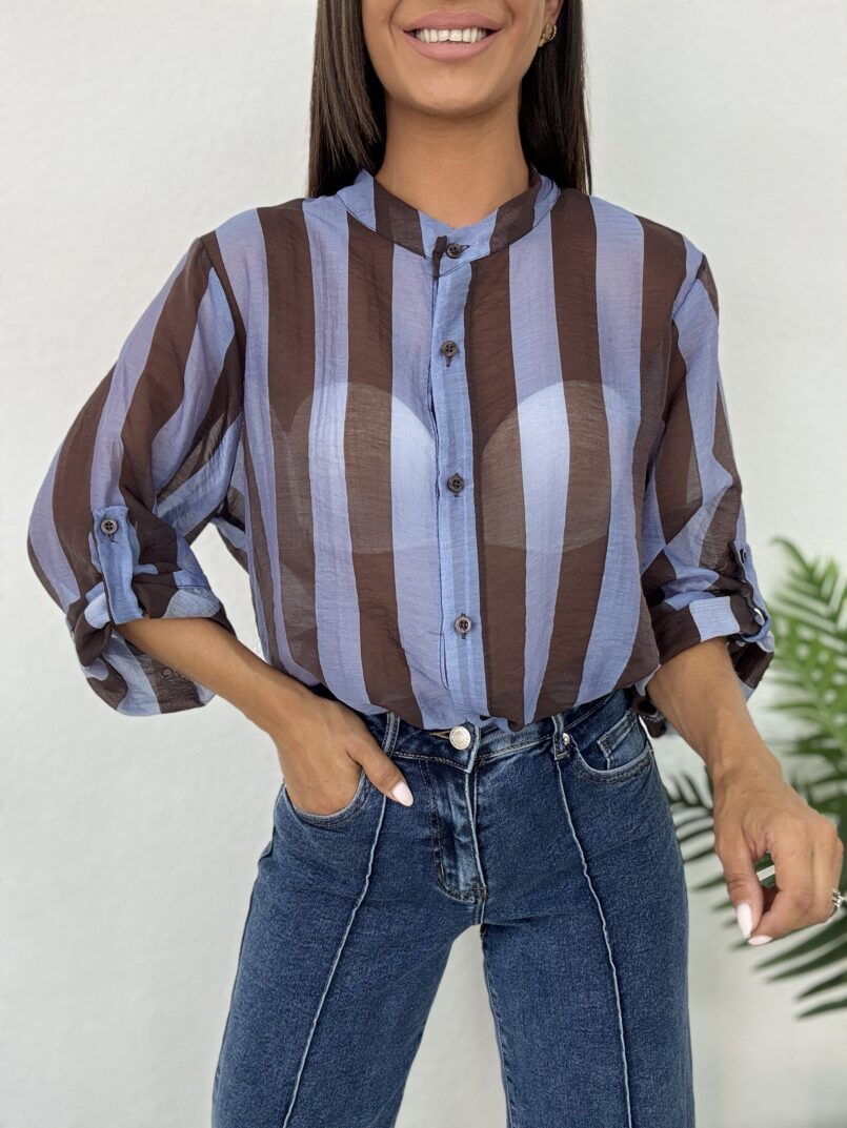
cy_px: 564
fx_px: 979
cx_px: 424
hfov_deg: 46.8
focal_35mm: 30
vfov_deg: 60.0
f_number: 1.9
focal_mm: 2.69
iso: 40
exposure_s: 1/50
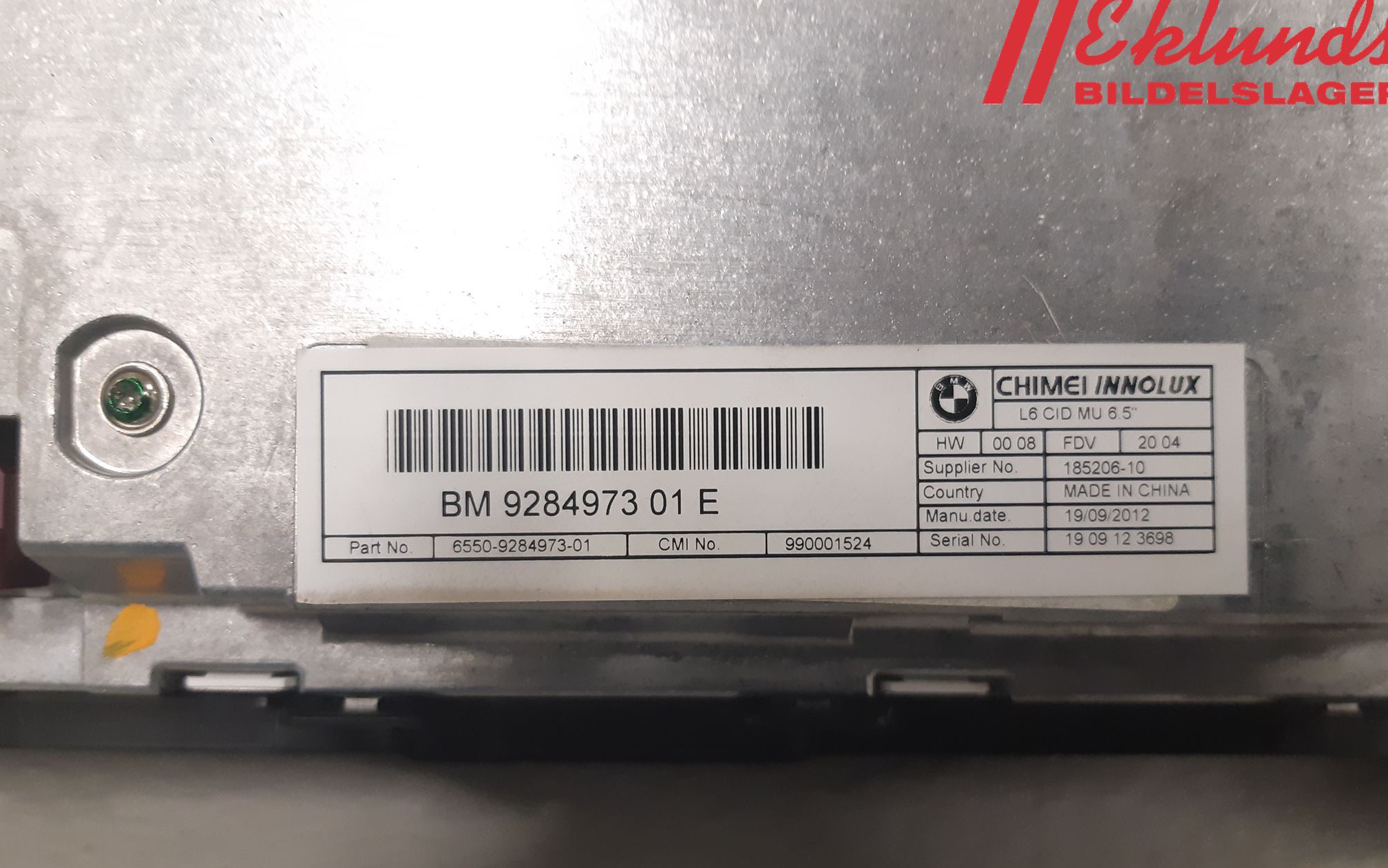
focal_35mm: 28
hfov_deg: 66.5
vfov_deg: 44.3
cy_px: 517
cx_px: 700
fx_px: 1059
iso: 200
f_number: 1.7
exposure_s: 1/50
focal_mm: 3.93
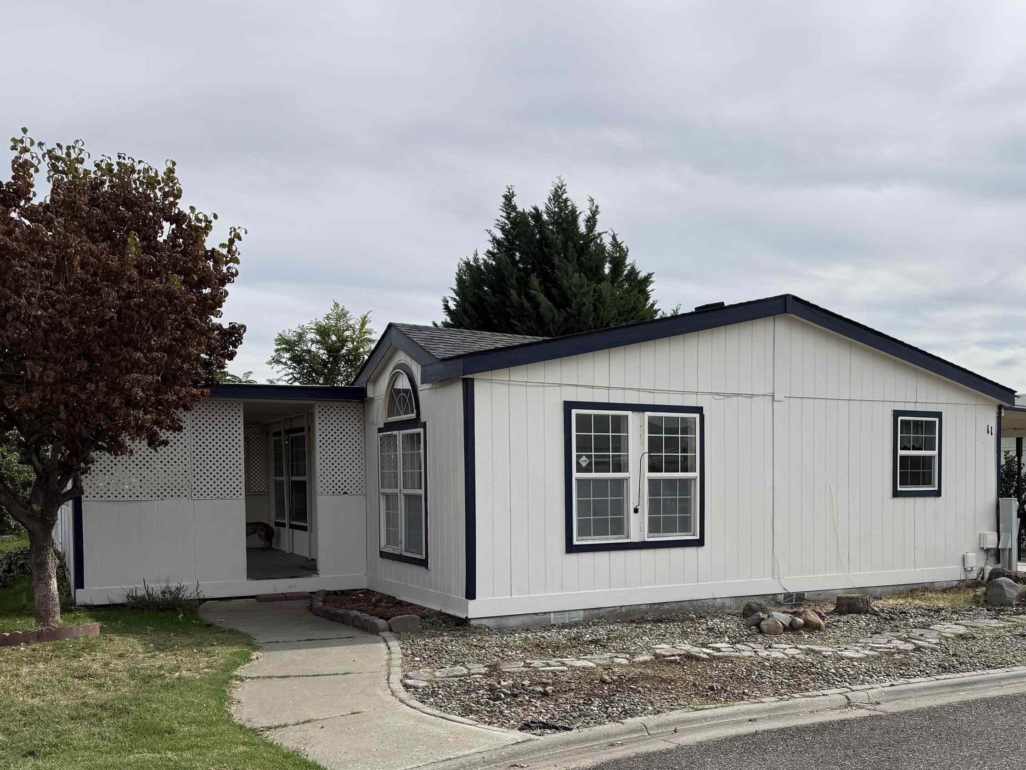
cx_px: 642
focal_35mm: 33
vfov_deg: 42.4
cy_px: 512
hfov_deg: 54.7
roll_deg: +0.3
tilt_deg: -1.4
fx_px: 978
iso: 80
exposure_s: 1/7353
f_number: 1.78
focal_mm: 6.76
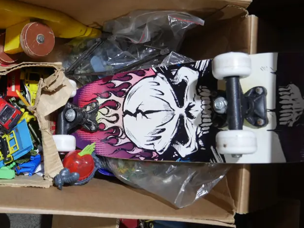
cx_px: 57
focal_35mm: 46
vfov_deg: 31.4
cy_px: 89
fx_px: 404
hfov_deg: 39.5
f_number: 3.5
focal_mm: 14
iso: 500
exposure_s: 1/60
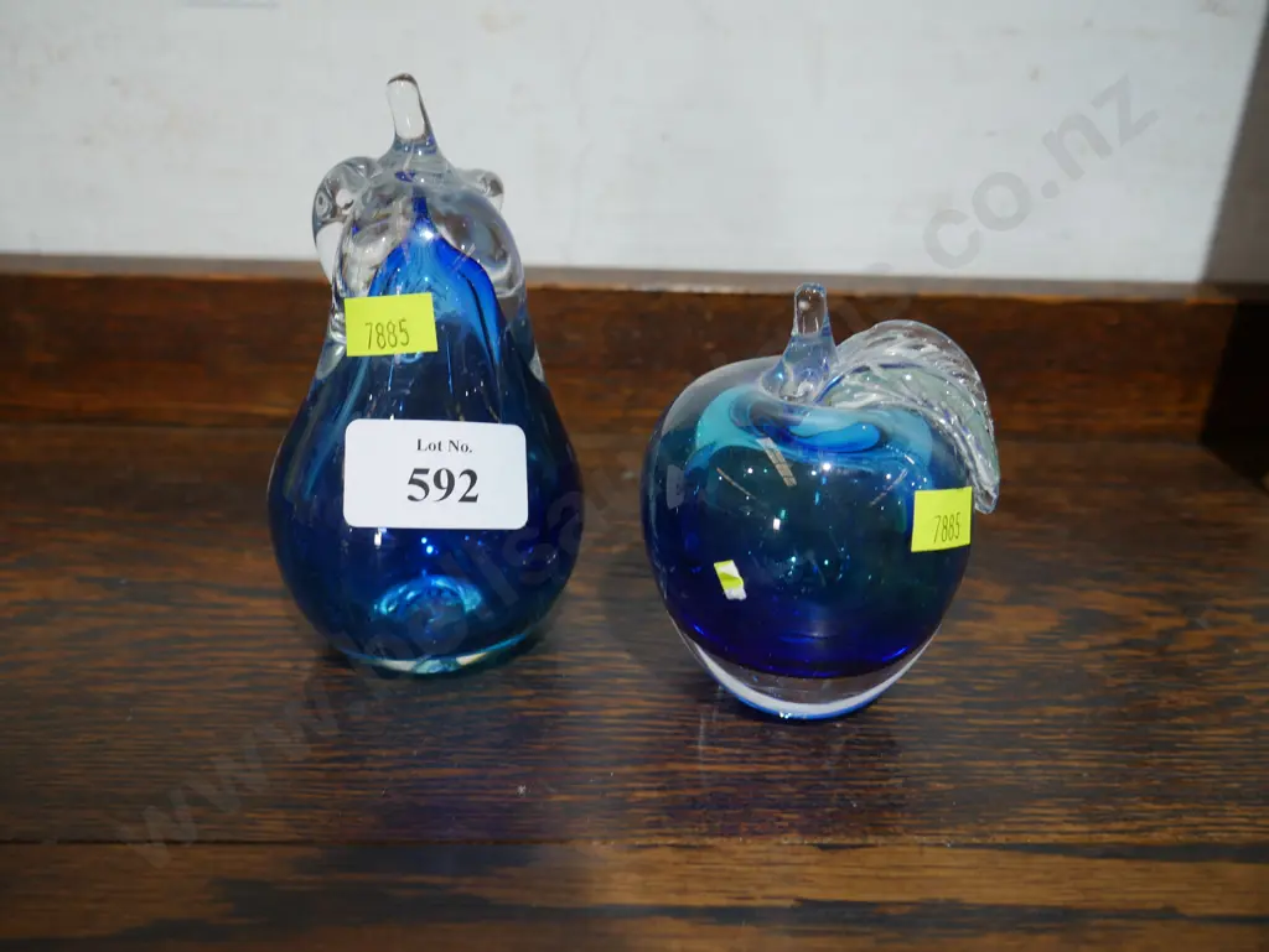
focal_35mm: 30
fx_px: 1100
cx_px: 634
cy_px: 476
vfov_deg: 46.8
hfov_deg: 59.9
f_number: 3.6
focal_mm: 15
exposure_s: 1/60
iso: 320
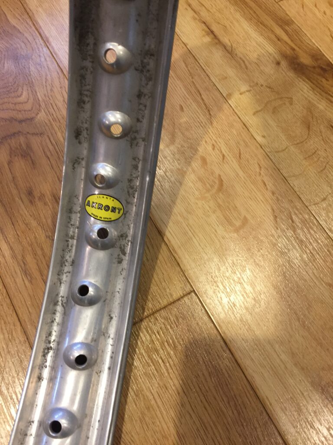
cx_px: 166
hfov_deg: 48.2
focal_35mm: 29
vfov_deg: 61.7
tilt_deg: -67.9
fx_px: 372
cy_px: 222
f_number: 2.2
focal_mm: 4.15
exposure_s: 1/33
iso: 125
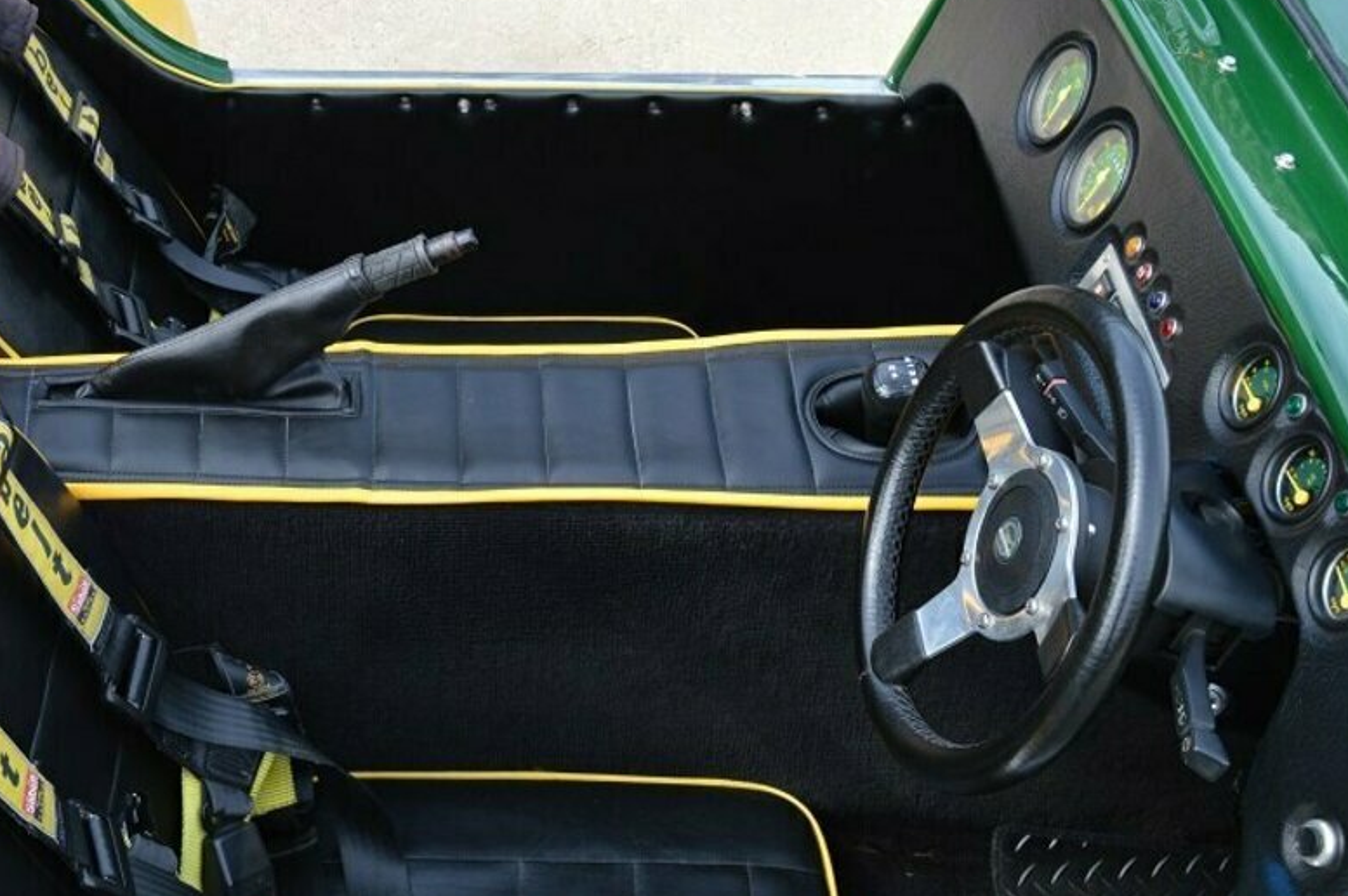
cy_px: 444
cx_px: 413
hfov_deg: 38.3
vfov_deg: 26.4
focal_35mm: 51
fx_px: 1908
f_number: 5.6
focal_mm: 22
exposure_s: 1/125
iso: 160
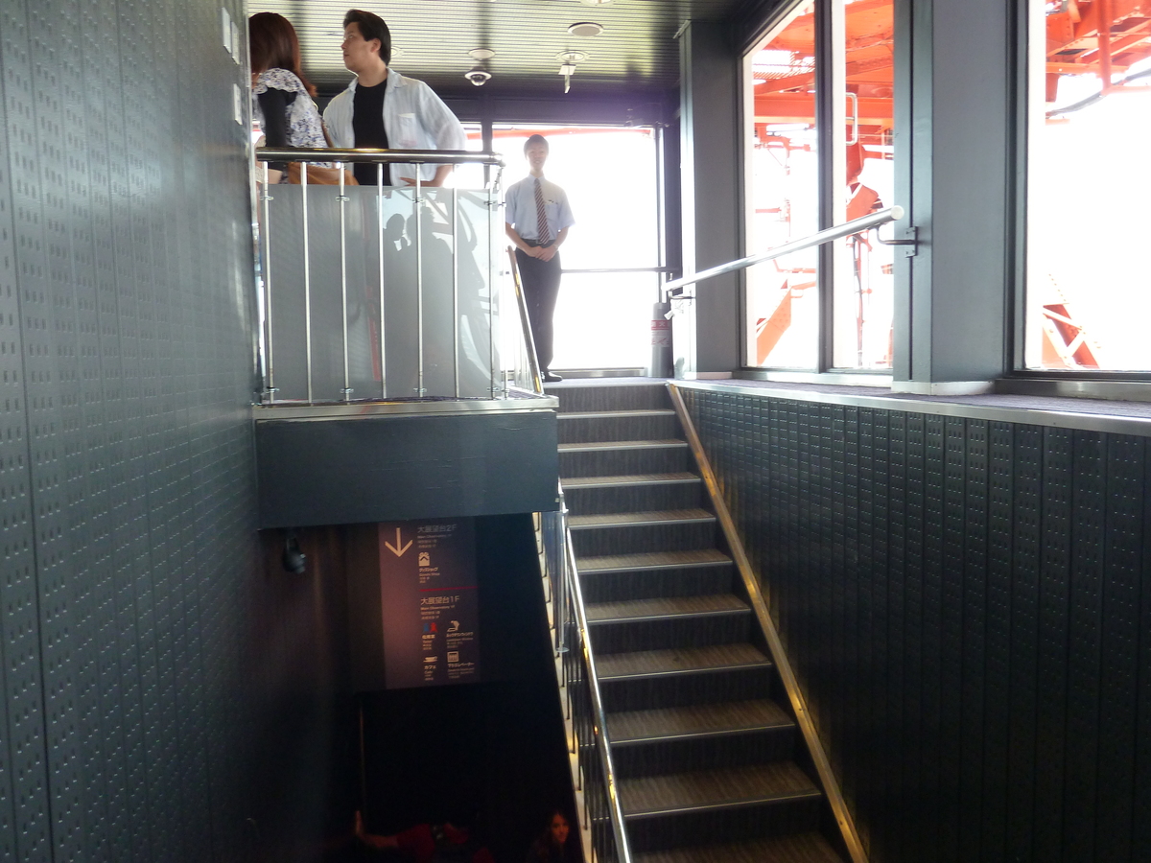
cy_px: 432
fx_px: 831
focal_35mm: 25
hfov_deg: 69.4
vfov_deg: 54.9
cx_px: 576
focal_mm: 4.1
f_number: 3.3
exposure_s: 1/30
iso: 160
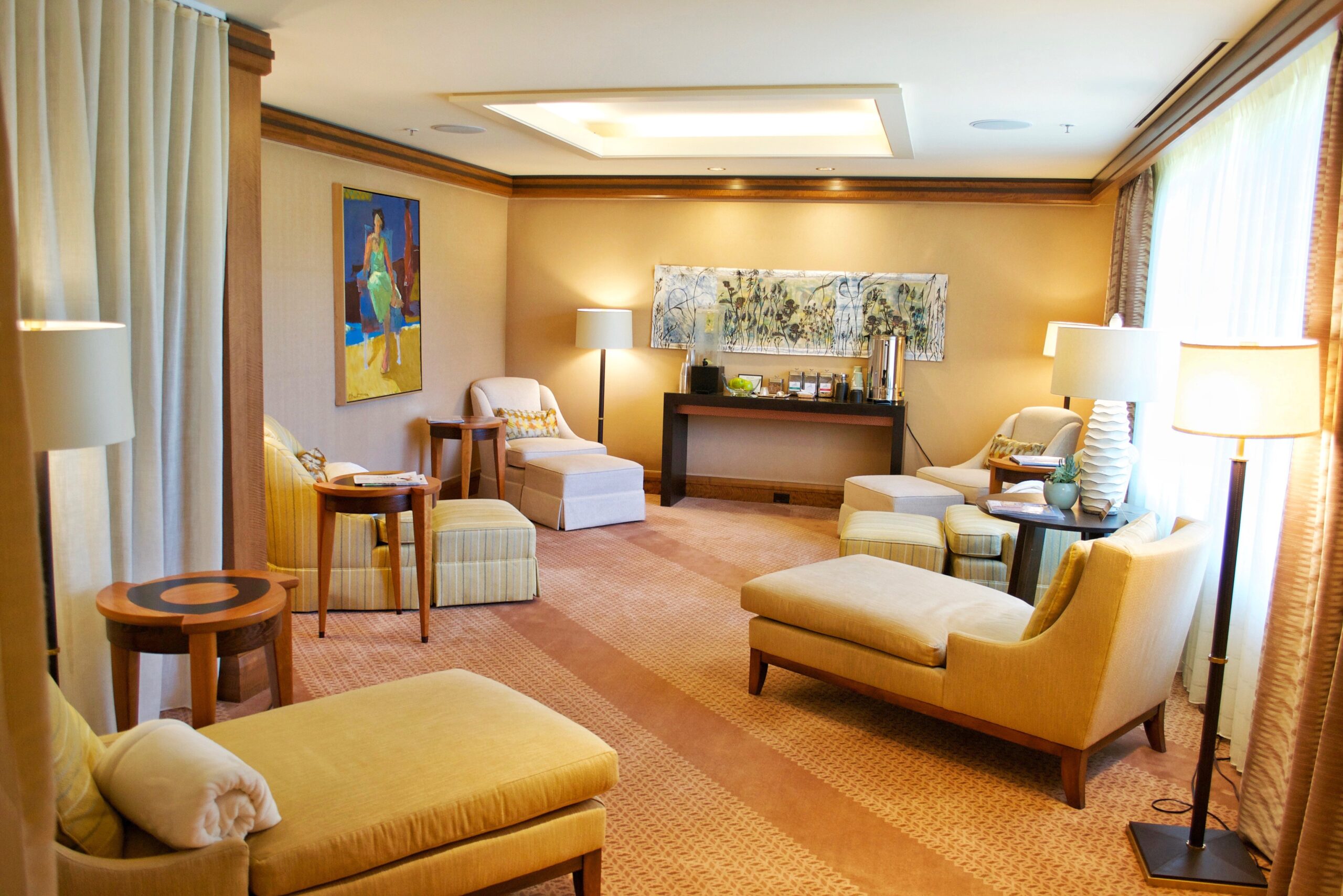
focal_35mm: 27
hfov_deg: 67.4
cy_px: 448
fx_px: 1007
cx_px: 672
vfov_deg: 47.9
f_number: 3.5
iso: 400
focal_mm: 18
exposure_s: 1/30
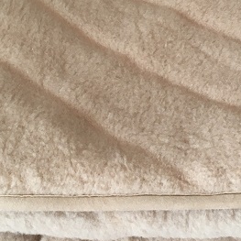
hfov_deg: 22.1
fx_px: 614
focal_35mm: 78
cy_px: 81
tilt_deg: -42.8
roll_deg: +3.7
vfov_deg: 22.1
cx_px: 161
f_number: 2.2
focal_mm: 4.15
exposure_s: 1/33
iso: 80
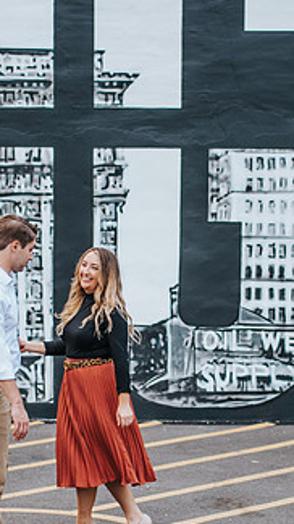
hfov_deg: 13.1
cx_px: 118
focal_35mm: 92
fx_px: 1276
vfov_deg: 22.9
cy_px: 398
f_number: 1.8
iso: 500
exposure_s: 1/800
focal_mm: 35
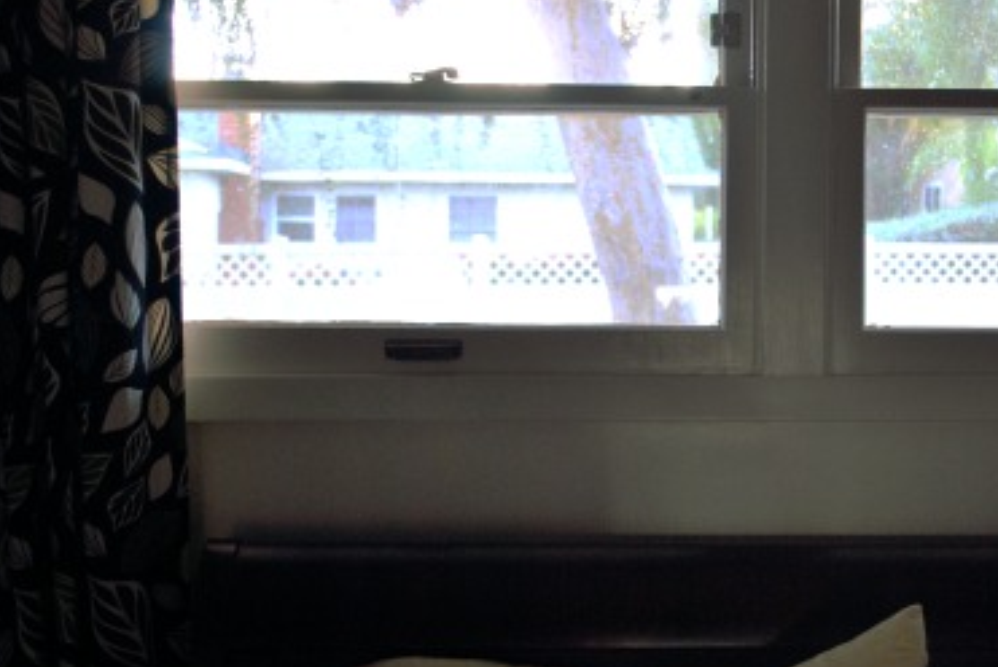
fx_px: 1628
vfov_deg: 23.2
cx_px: 664
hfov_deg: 33.8
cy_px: 340
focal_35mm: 59
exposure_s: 1/30
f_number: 4.8
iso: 560
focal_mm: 29
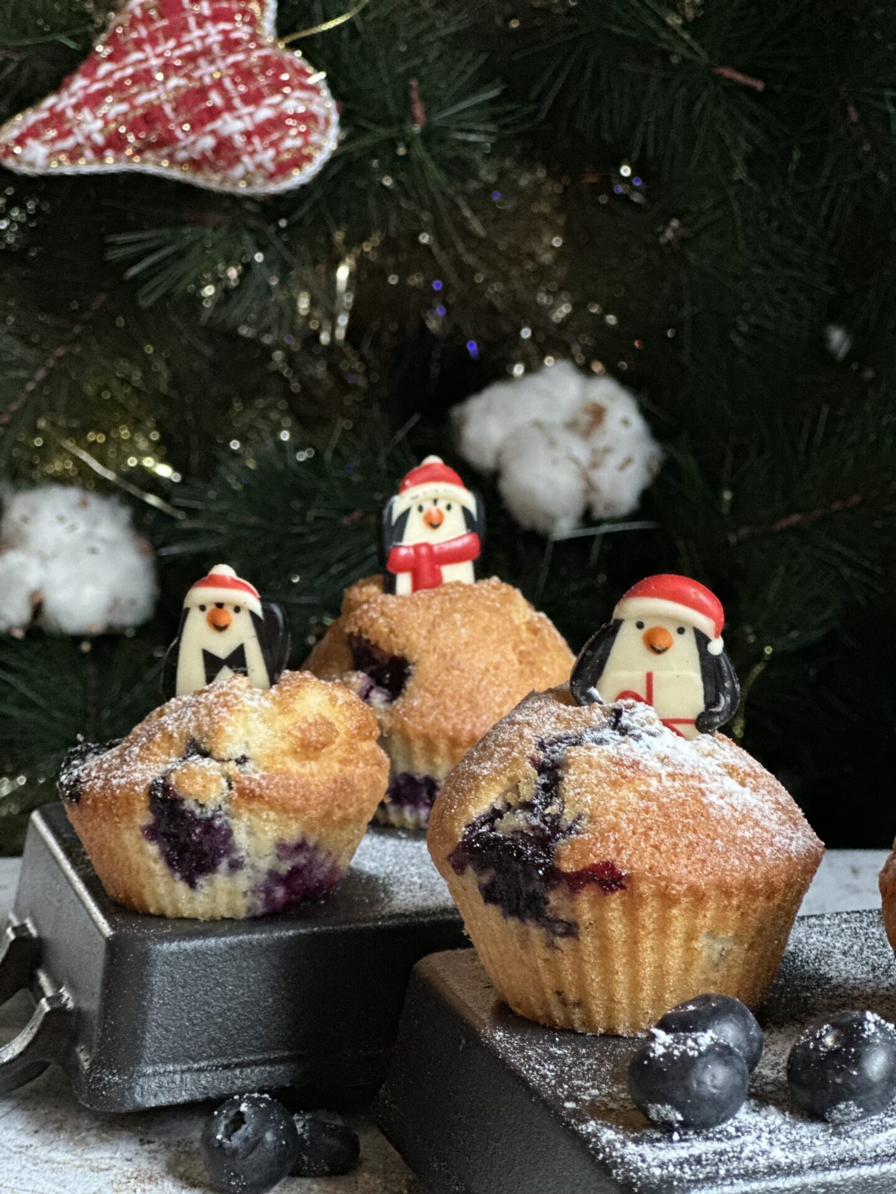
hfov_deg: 19.1
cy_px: 597
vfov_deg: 25.3
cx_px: 448
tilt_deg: -8.7
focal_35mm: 77
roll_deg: -0.2
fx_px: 2657
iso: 800
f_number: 2.8
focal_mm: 9
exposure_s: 1/14
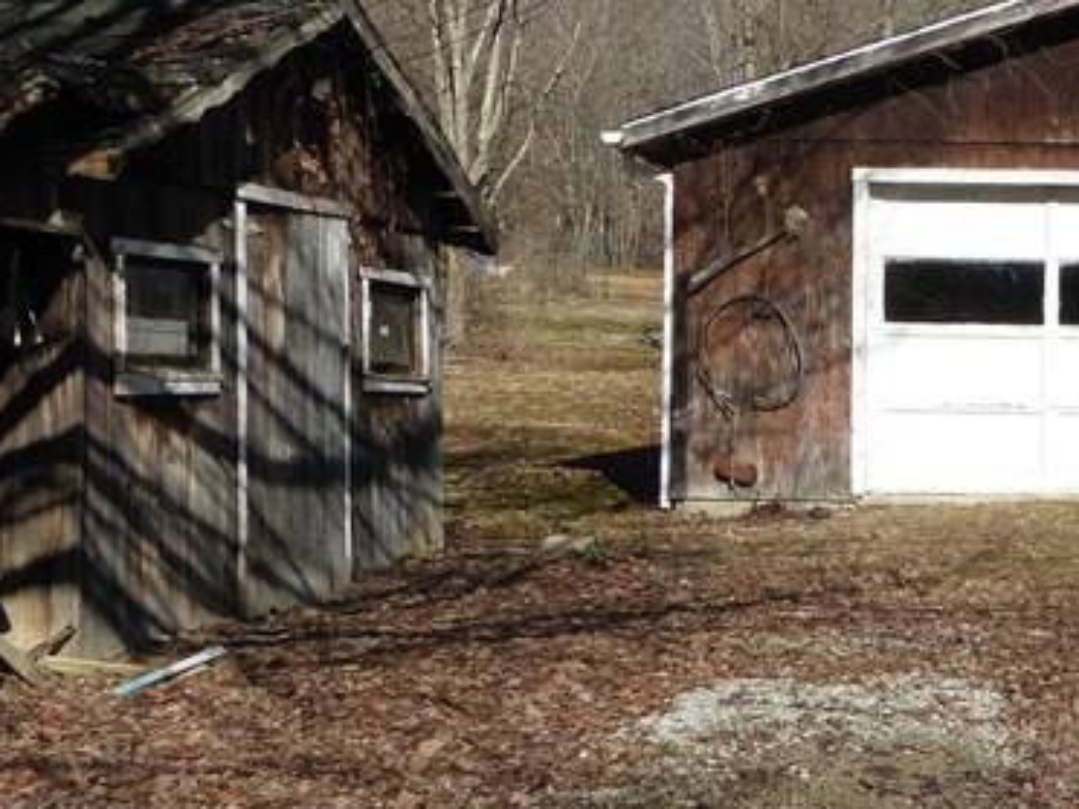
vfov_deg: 22.2
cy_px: 464
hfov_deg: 27.1
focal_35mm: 66
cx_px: 1175
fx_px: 2057
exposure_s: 1/1300
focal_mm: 4.3
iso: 100
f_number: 3.3
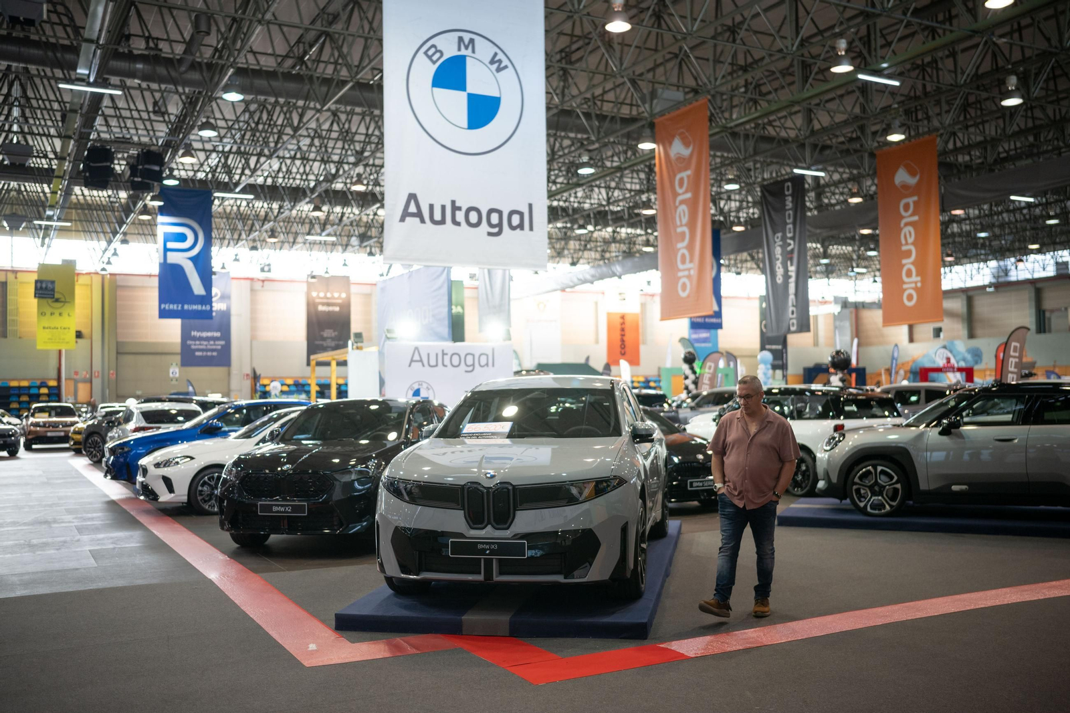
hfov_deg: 54.4
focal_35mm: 35
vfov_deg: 37.8
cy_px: 356
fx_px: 1040
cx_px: 535
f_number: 1.4
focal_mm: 35
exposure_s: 1/320
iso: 320
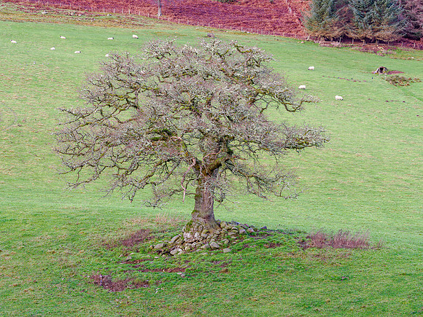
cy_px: 136
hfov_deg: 15.9
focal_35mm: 124
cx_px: 212
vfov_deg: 12.0
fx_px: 1510
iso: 400
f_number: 7.1
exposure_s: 1/60
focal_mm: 54
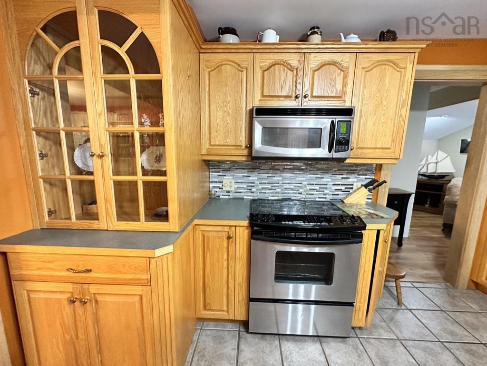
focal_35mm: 14
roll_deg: -0.8
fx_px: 197
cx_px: 244
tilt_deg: -9.4
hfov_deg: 102.0
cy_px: 183
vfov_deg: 85.7
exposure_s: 1/60
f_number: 2.2
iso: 800
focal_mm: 2.22
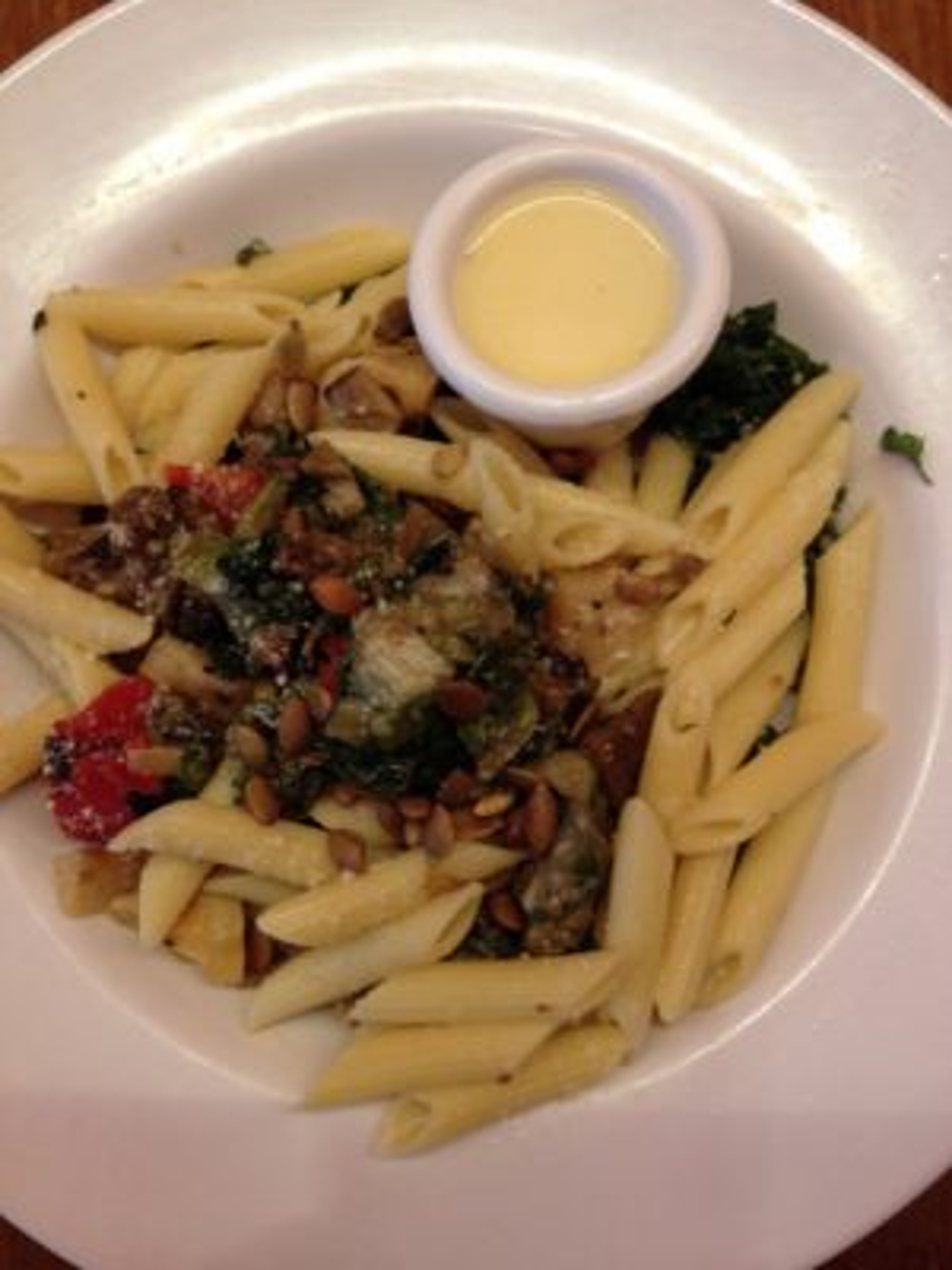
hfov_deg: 40.7
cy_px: 635
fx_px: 1283
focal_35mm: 35
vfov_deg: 52.6
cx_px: 476
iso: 64
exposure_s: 1/20
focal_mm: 4.28
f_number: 2.4
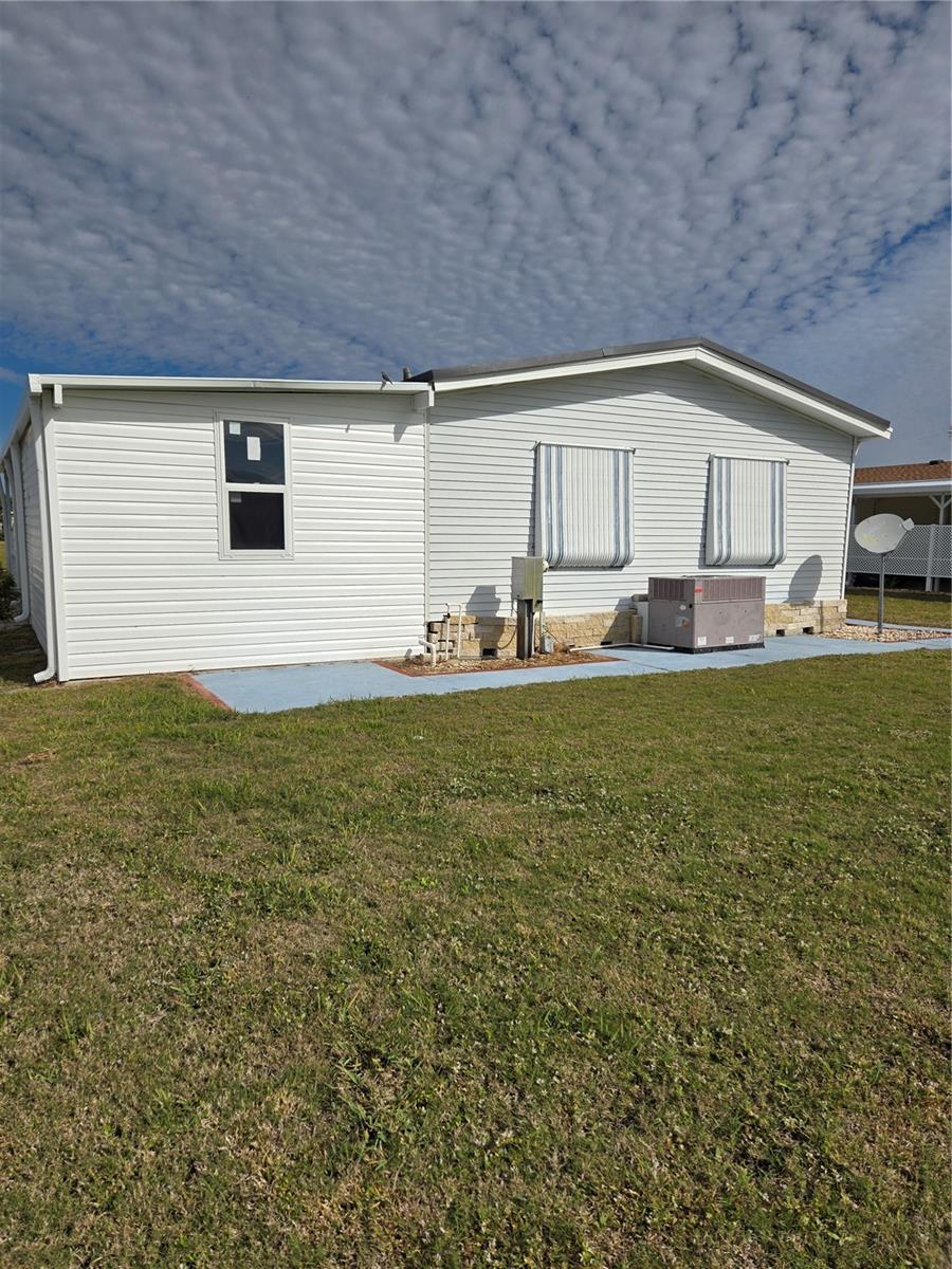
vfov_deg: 73.9
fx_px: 843
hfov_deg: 58.9
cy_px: 634
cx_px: 476
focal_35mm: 23
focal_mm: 5.4
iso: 25
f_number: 1.8
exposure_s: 1/7072
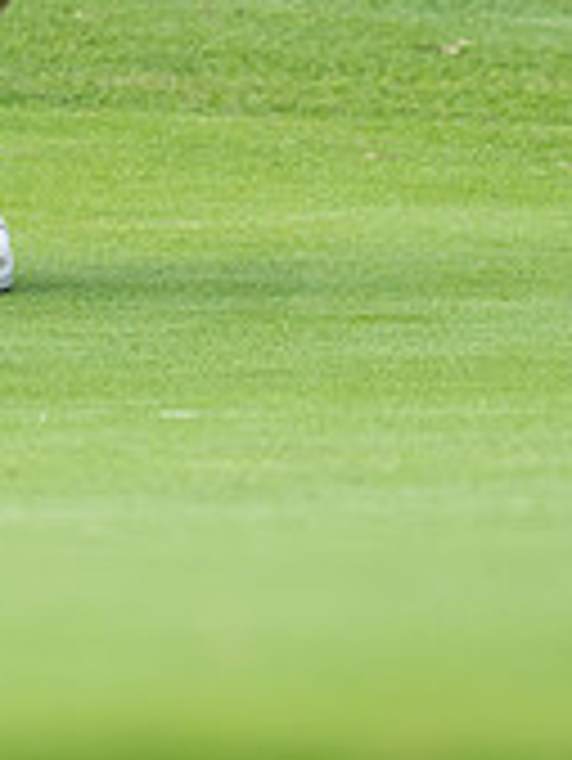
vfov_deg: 1.1
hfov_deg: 0.8
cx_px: -382
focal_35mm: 1852
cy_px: -221
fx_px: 40752
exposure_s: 1/500
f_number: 5
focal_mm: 300
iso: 160
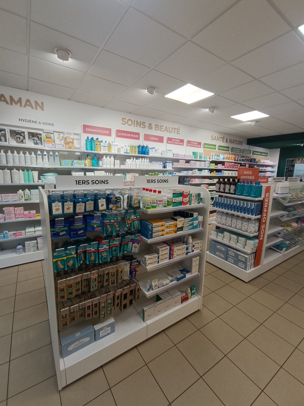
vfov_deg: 94.5
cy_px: 203
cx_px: 152
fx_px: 187
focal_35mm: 16
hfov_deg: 78.1
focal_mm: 1.66
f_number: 2.2
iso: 129
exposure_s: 1/100
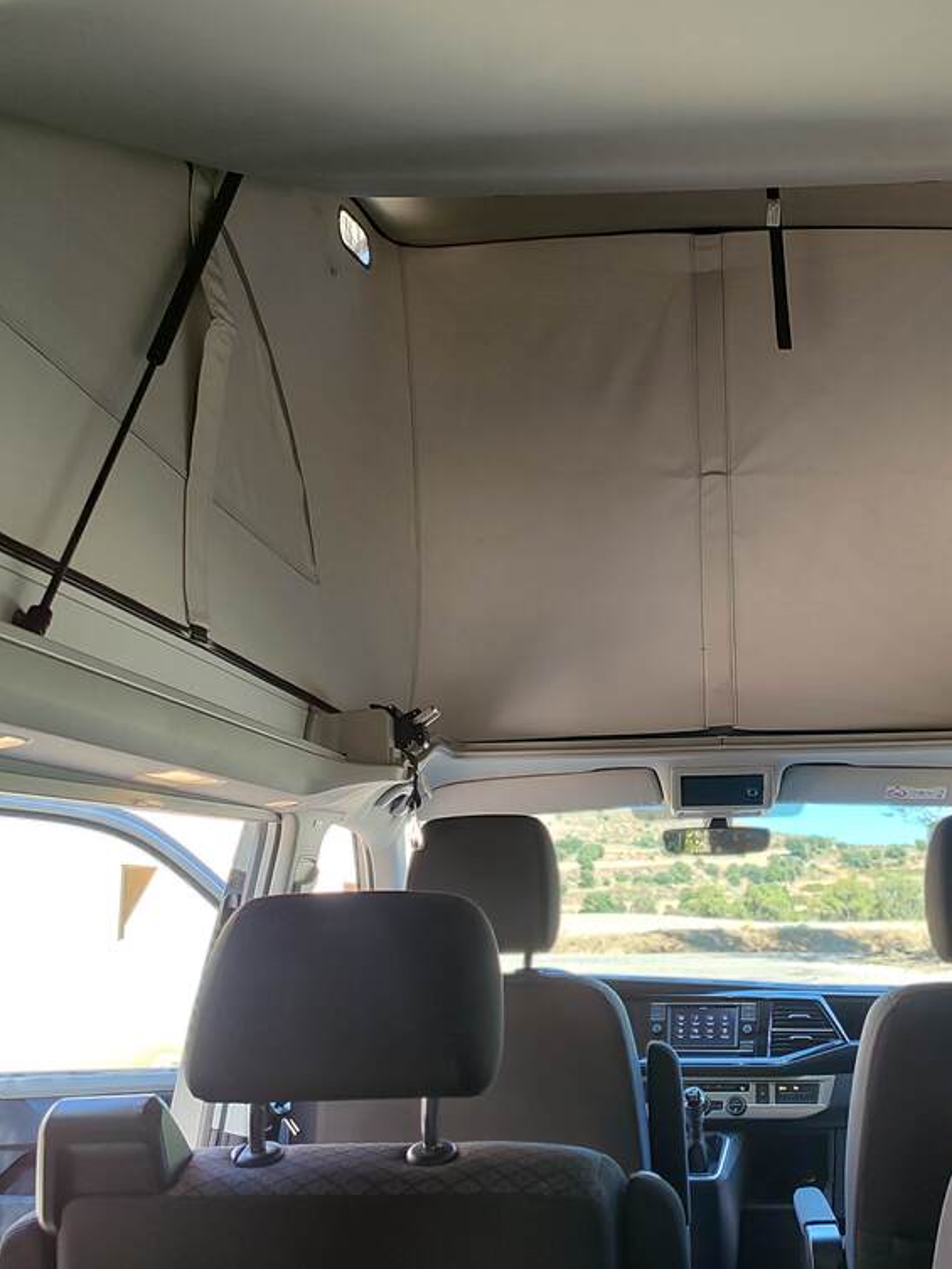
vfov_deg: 53.9
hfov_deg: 41.2
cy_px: 629
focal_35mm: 34
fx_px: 1246
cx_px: 645
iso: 83
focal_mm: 5.95
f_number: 1.89
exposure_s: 1/100
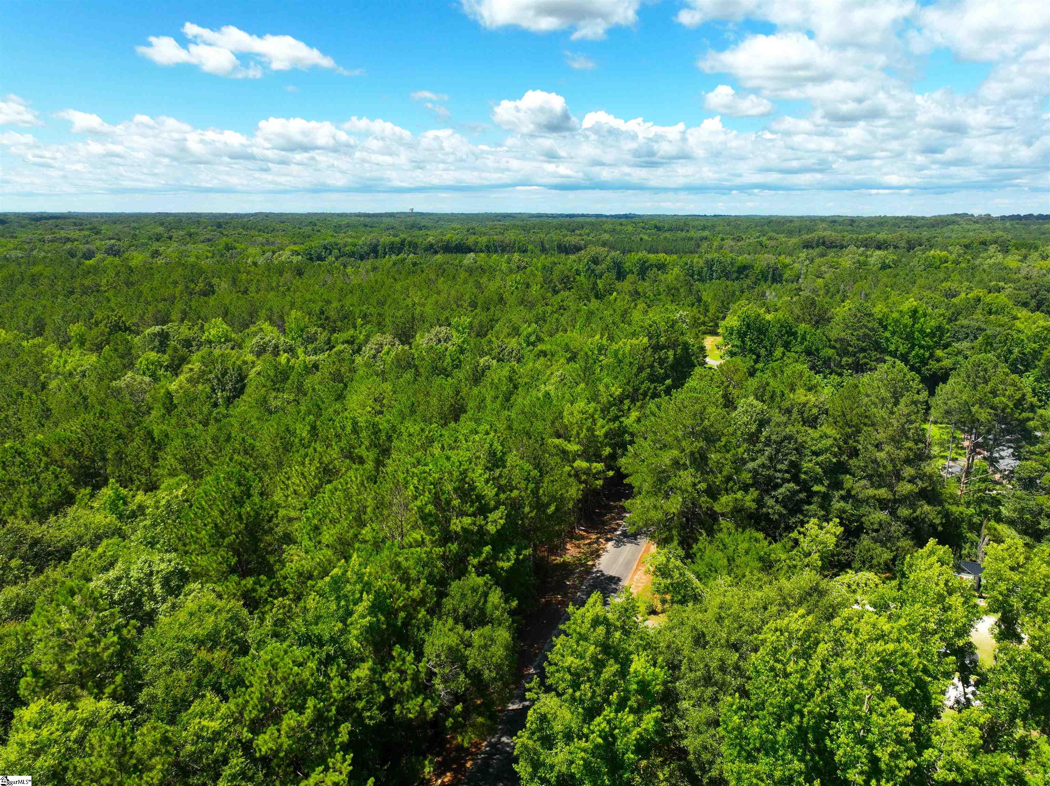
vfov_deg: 56.8
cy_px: 393
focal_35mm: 24
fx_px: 728
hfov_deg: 71.6
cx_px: 525
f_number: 2.8
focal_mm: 12.29
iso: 100
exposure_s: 1/200
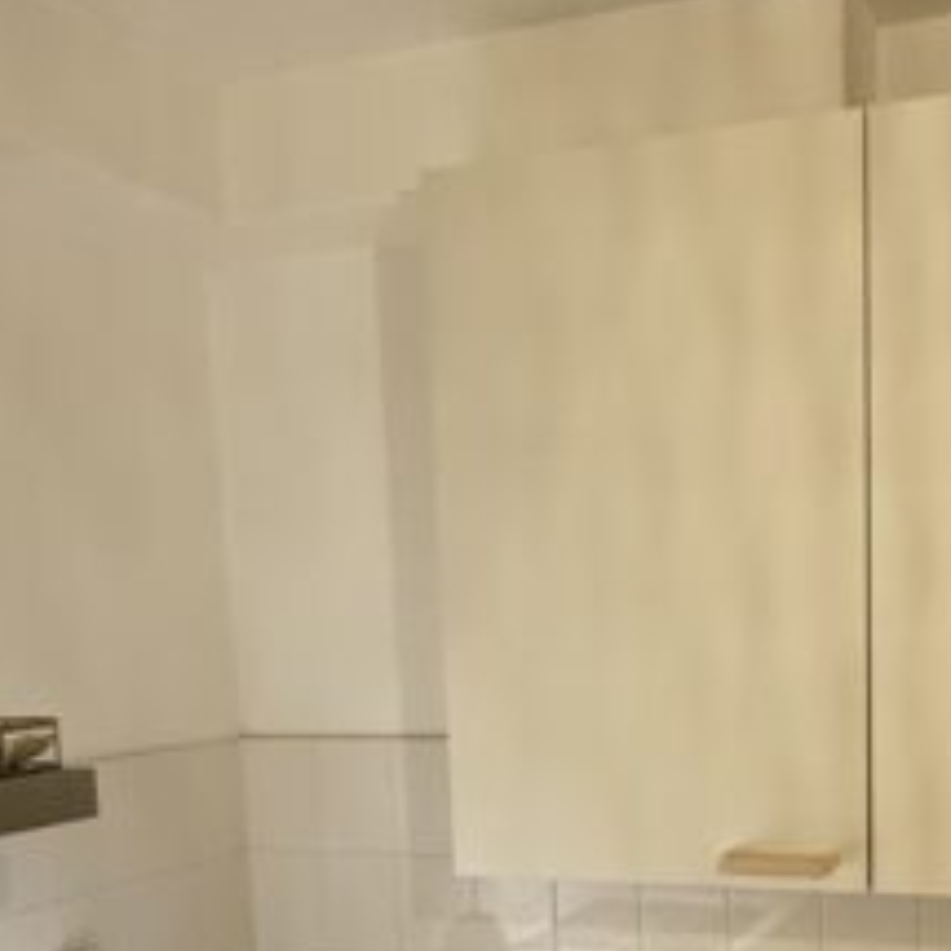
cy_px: 827
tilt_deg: -7.7
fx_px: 1430
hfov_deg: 36.2
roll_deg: +1.8
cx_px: 681
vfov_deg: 35.0
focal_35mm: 46
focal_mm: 2.22
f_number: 2.2
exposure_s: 1/50
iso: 500
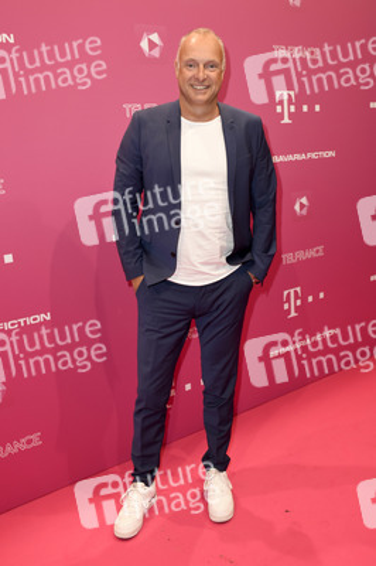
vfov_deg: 57.3
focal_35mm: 33
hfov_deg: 39.9
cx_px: 188
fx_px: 518
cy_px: 283
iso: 500
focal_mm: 22
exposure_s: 1/160
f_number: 6.3
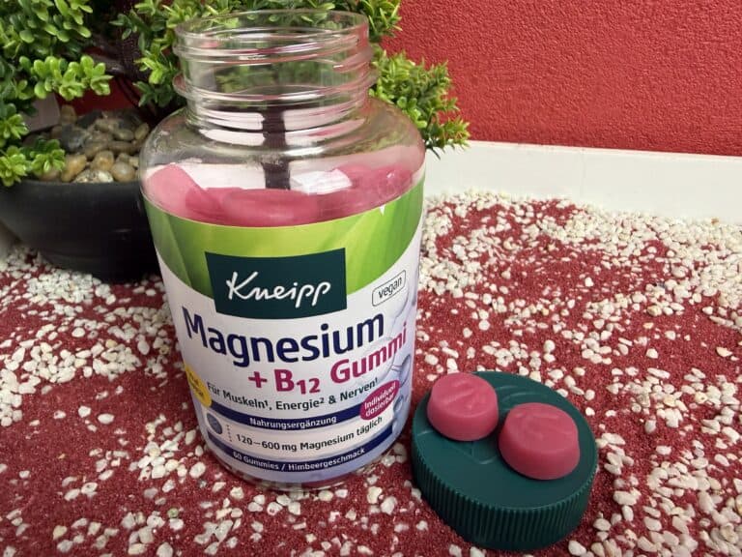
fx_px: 514
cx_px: 371
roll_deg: +0.7
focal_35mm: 24
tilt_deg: -32.6
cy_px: 278
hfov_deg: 71.6
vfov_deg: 56.8
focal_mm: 2.22
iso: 200
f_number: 2.2
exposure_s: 1/100
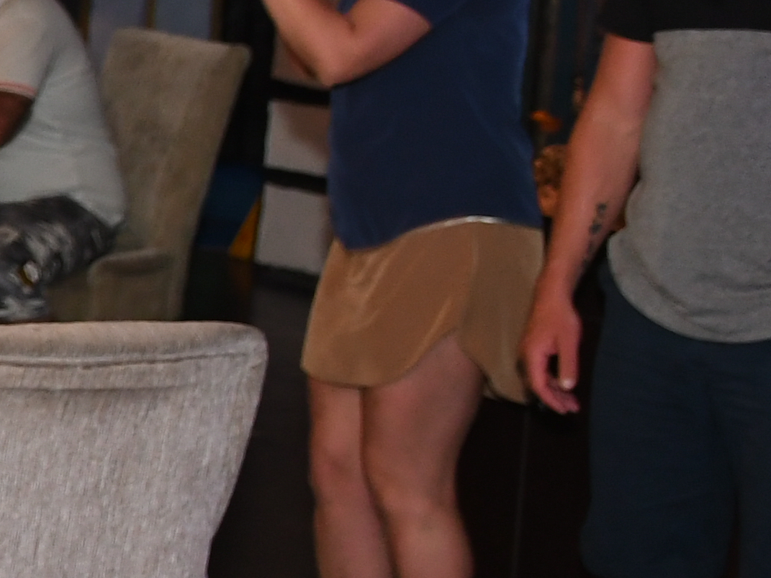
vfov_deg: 8.2
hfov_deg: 9.7
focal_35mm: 180
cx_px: -1115
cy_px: 146
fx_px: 4009
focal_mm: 24
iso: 800
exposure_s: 1/60
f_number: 4
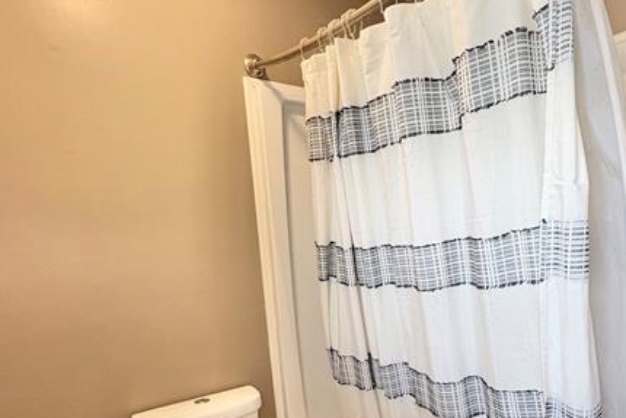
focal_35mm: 26
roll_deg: +2.7
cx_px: 360
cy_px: 345
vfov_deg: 46.5
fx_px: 452
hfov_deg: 69.0
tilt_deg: -13.0
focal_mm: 2.22
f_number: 2.2
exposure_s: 1/120
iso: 200
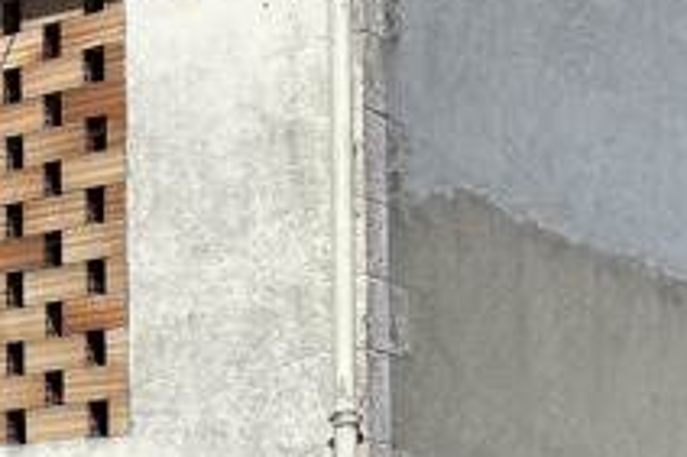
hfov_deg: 18.0
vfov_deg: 13.0
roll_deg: +0.4
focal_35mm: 102
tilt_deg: +2.1
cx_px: -318
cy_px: 587
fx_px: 1945
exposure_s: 1/8000
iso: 50
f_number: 1.5
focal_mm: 5.7
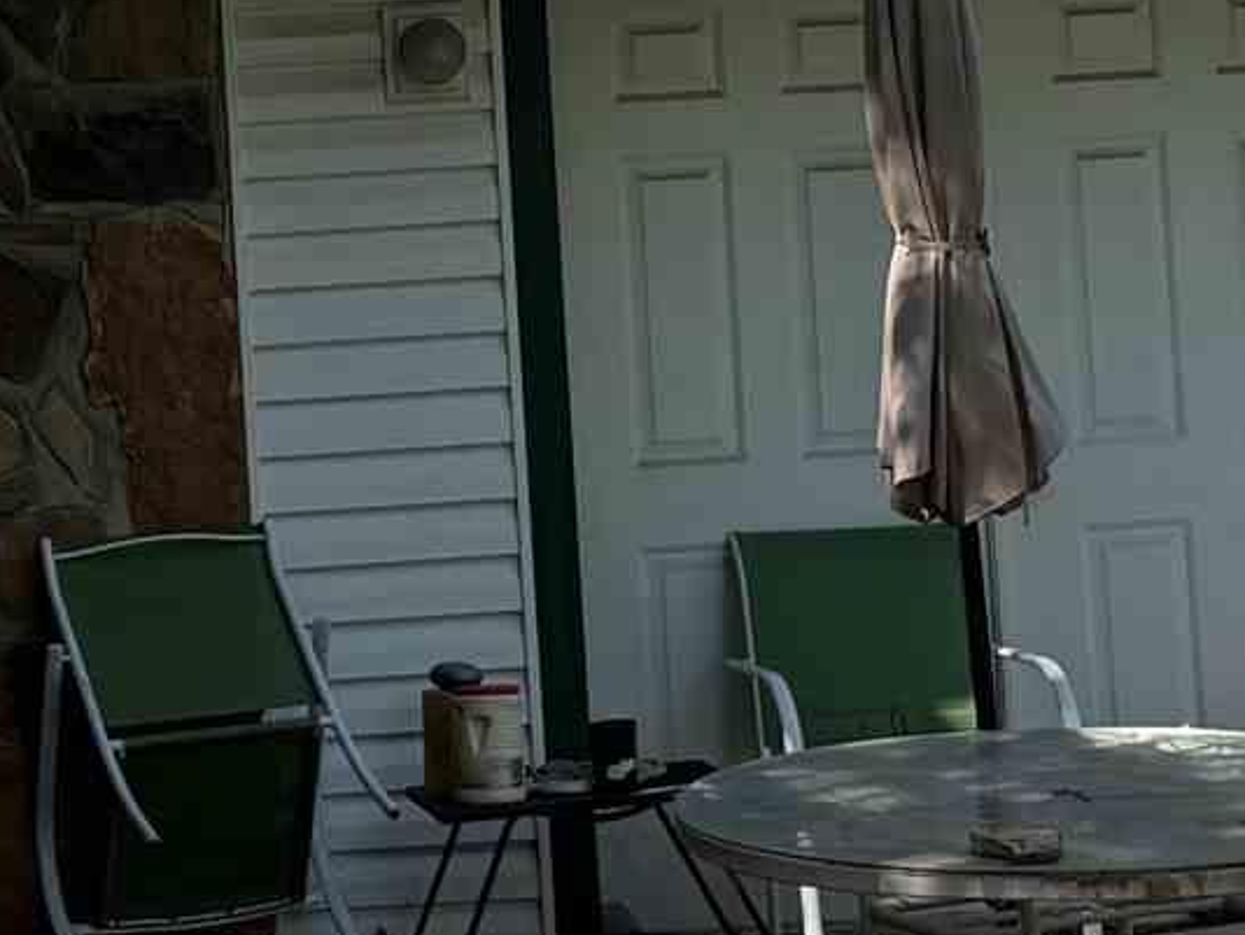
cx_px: 201
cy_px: -187
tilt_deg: +2.2
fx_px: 4966
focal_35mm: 138
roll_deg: +3.9
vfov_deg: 10.6
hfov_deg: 14.2
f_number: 1.78
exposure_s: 1/1122
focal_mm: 6.76
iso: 100
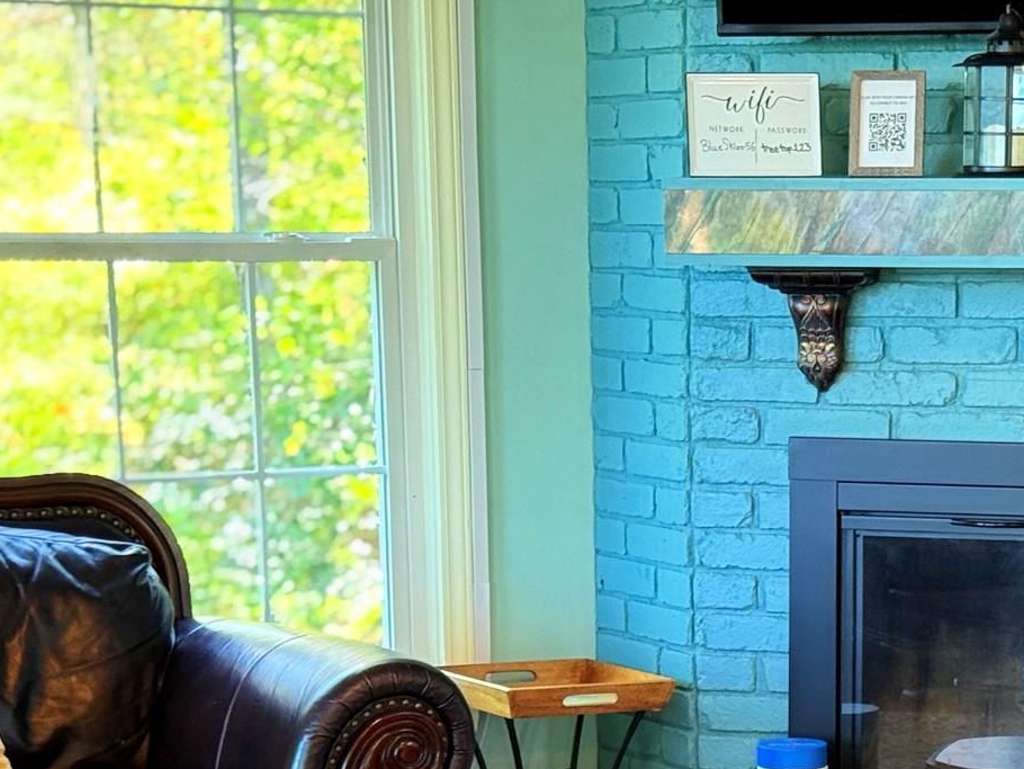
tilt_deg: -11.6
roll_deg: -0.2
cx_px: 869
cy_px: 852
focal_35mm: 108
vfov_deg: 13.4
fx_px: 3196
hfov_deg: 18.0
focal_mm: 6.76
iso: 250
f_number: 1.78
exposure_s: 1/40
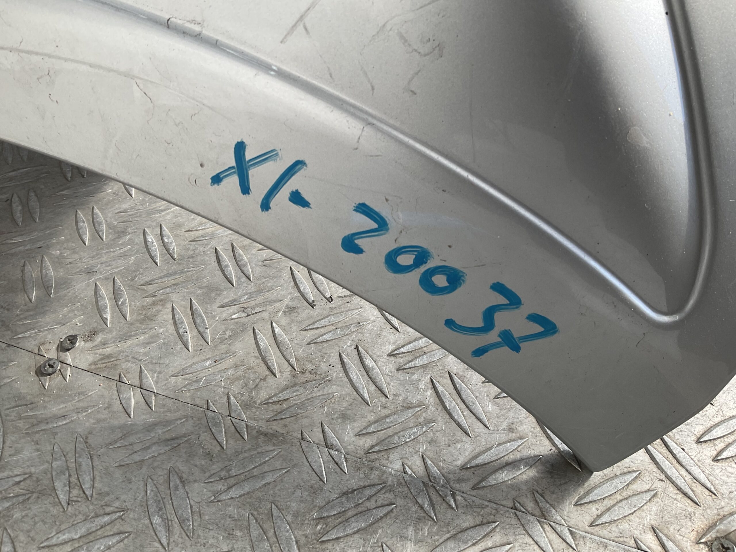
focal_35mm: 29
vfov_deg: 48.2
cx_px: 368
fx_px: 617
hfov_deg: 61.7
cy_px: 276
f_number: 1.8
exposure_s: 1/457
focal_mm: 3
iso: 16
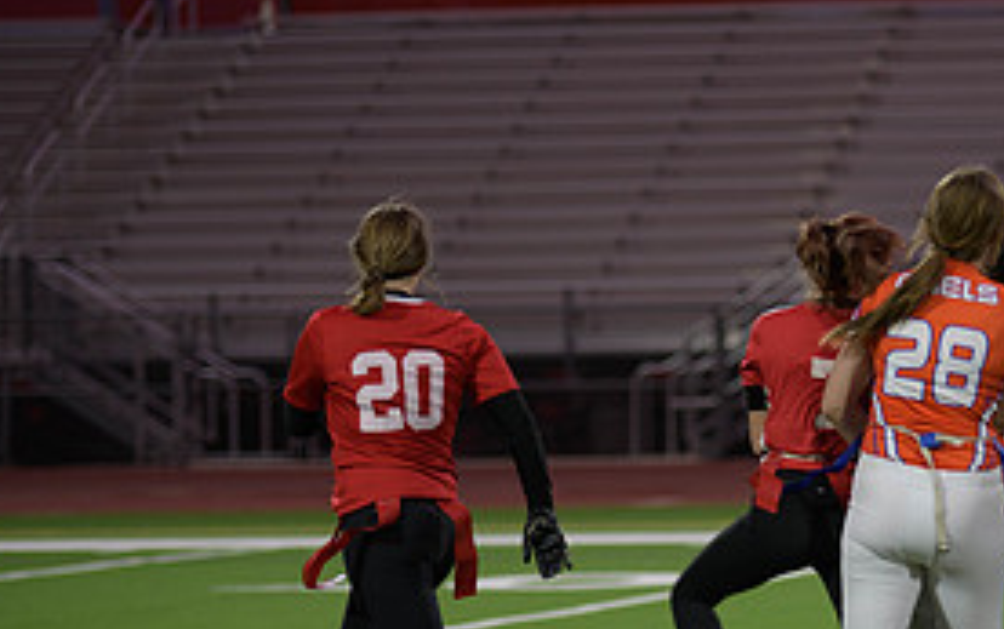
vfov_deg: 4.5
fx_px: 7914
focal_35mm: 289
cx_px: 942
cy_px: 558
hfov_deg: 7.2
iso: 450
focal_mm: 135
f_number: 2.8
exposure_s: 1/200
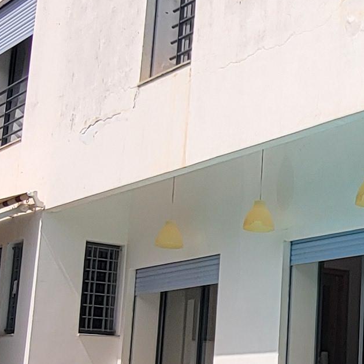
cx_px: 463
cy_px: 203
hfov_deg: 21.6
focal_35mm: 73
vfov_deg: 23.7
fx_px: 868
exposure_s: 1/2277
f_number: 2.2
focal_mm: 2.2
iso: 50
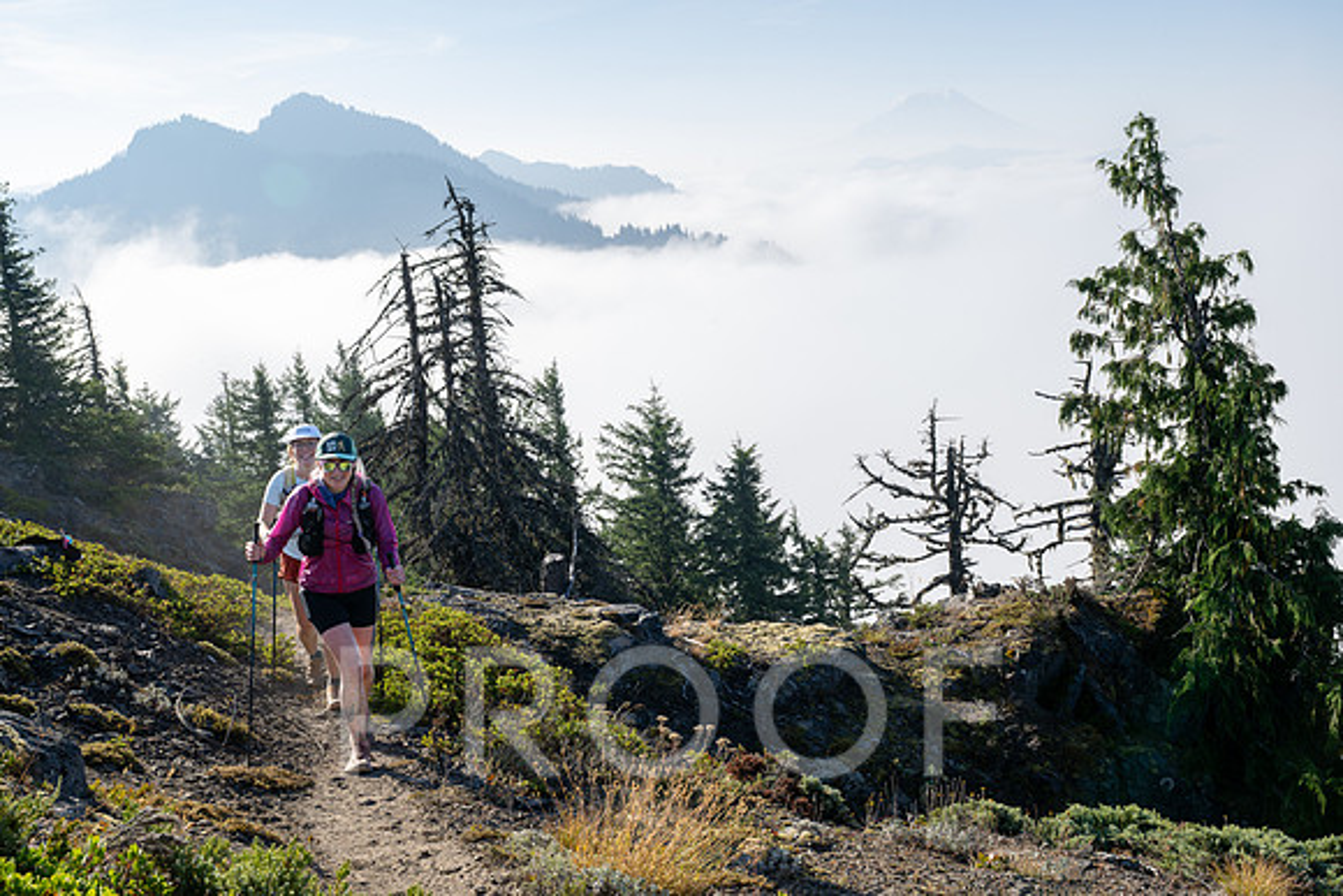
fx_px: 1418
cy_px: 448
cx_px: 672
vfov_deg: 35.1
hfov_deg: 50.7
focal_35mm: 38
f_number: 13
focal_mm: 38
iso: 400
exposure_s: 1/320
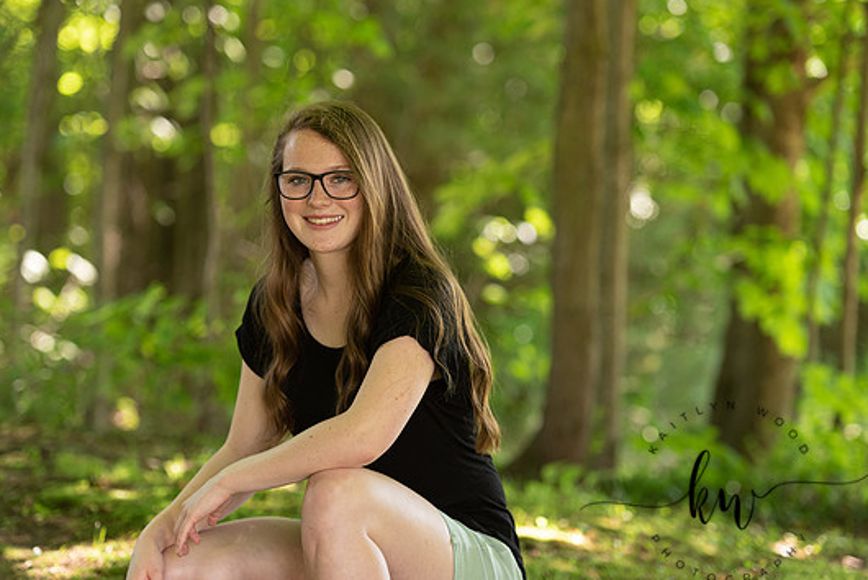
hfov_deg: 16.1
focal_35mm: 127
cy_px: 281
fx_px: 3064
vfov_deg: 10.8
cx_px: 401
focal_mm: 116
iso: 400
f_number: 2.8
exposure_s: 1/200
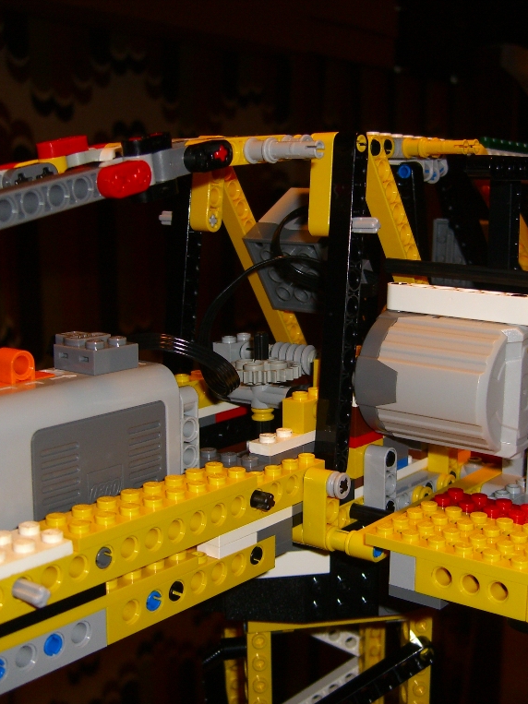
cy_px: 352
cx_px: 293
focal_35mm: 51
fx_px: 1037
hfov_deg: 28.5
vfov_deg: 37.5
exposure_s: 1/60
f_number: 2.8
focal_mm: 7.9
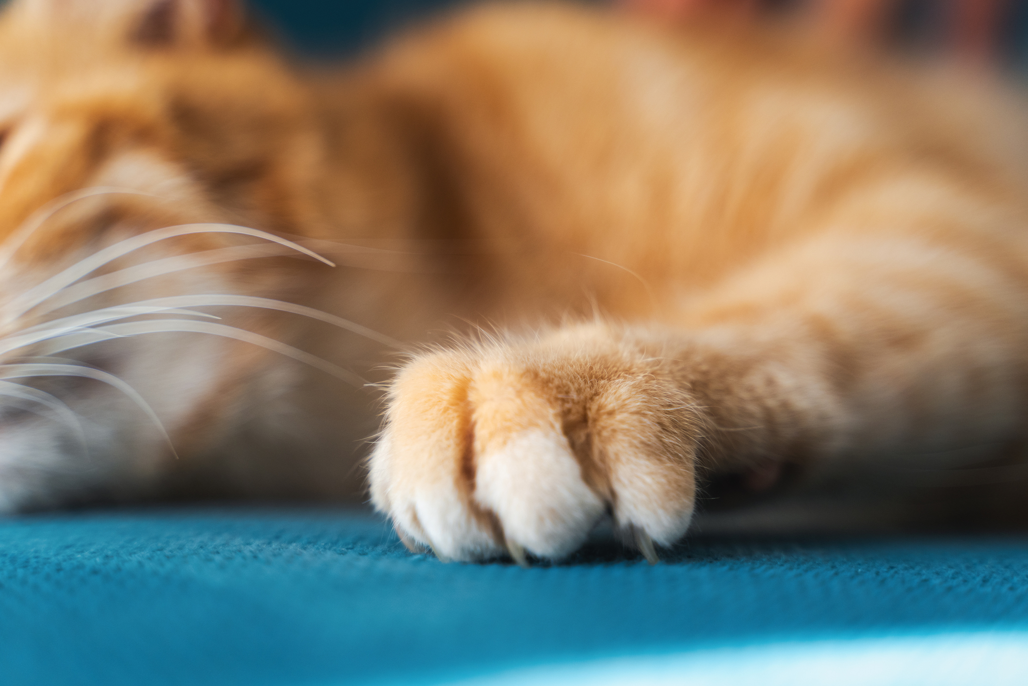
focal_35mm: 75
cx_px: 514
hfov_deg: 27.0
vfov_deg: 18.2
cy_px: 343
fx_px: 2142
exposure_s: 1/800
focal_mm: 75
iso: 400
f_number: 2.8
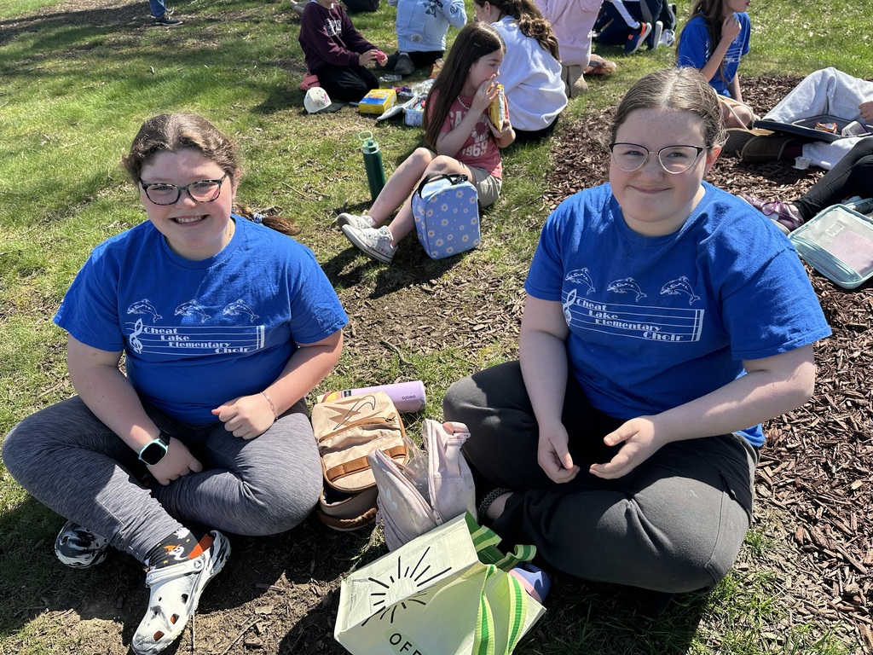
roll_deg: -3.6
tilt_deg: -30.5
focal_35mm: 24
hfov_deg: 71.6
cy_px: 328
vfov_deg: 56.8
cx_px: 436
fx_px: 605
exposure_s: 1/1639
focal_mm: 6.86
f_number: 1.78
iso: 80
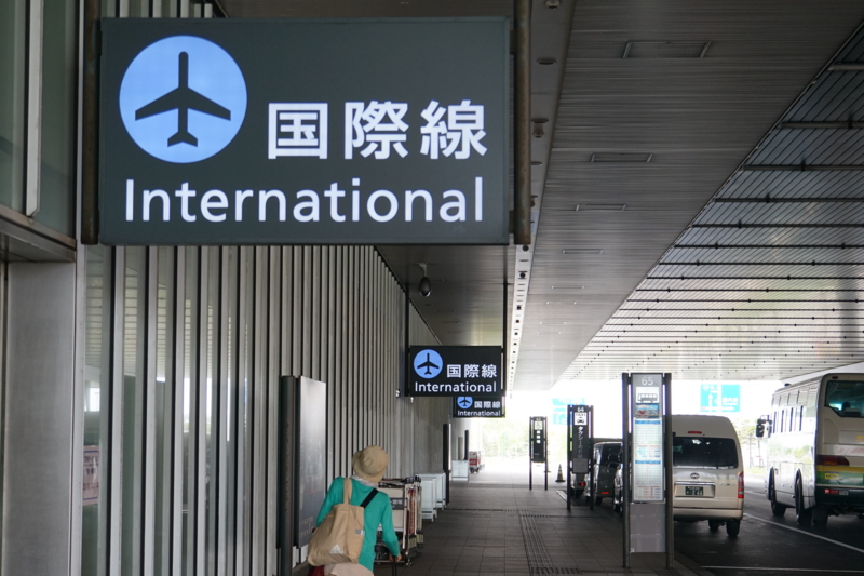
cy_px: 288
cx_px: 432
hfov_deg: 26.0
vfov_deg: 17.5
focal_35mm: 78
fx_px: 1871
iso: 320
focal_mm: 52
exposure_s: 1/90
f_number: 5.6
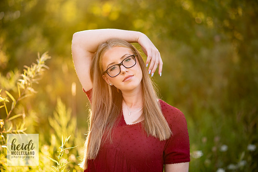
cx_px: 129
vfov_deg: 16.1
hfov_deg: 23.9
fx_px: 609
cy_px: 86
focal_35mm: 85
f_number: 1.8
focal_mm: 85
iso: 125
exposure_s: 1/400
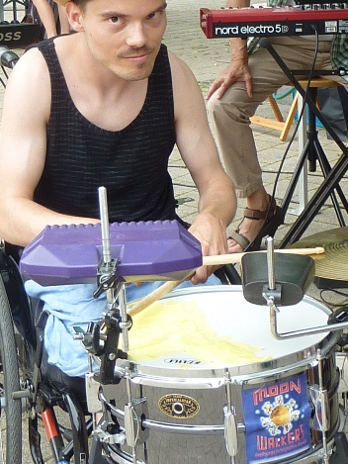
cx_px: 85
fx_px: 1166
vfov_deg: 22.2
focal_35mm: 87
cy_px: 84
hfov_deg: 16.9
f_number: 3.4
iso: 80
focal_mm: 4.7
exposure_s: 1/80
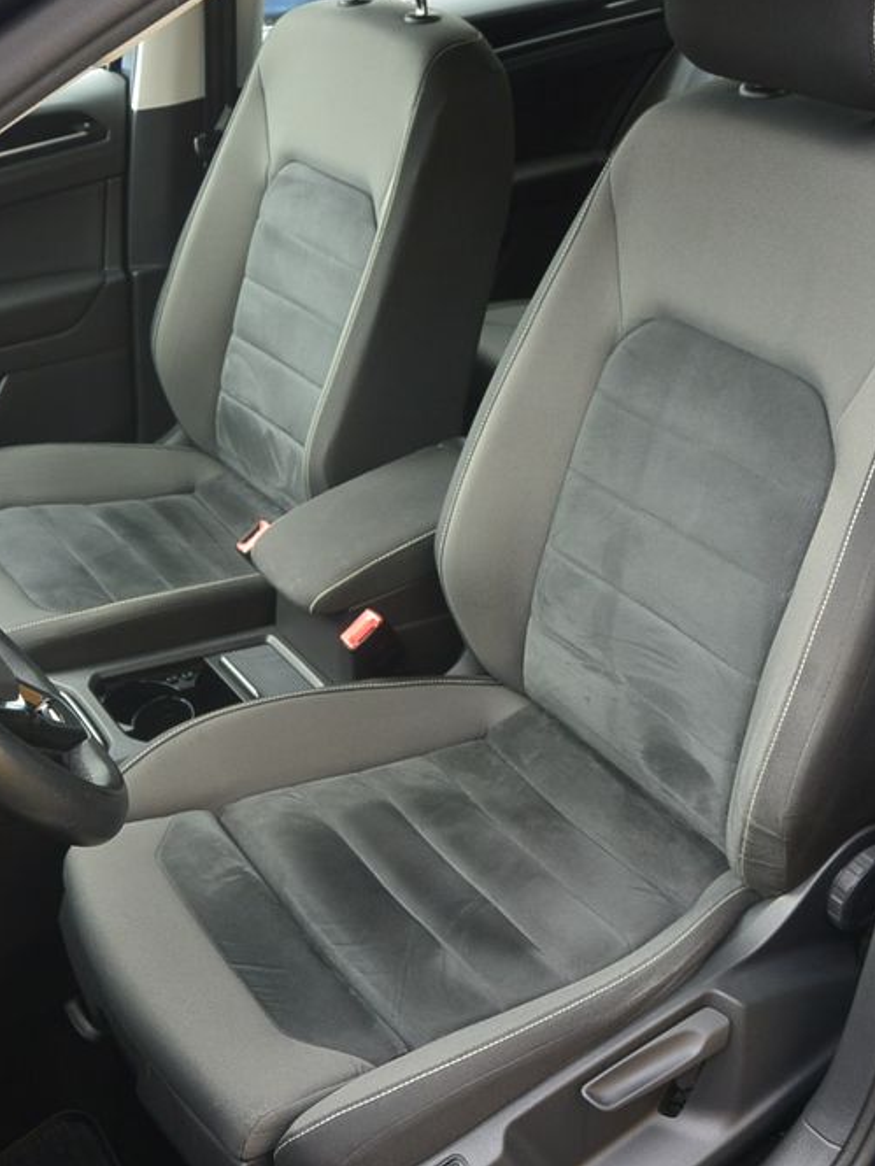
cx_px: 489
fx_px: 1348
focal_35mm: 40
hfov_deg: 35.9
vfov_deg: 46.8
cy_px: 588
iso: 160
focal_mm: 10
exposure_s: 1/160
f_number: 3.5
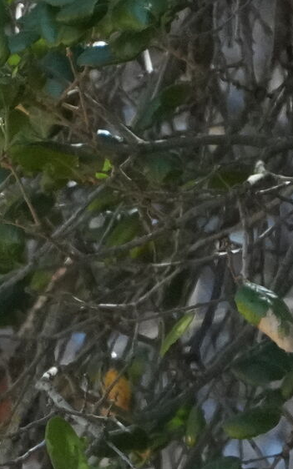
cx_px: -616
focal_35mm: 3133
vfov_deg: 0.7
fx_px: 40049
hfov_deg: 0.4
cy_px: 986
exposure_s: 1/640
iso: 3200
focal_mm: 400
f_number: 6.3
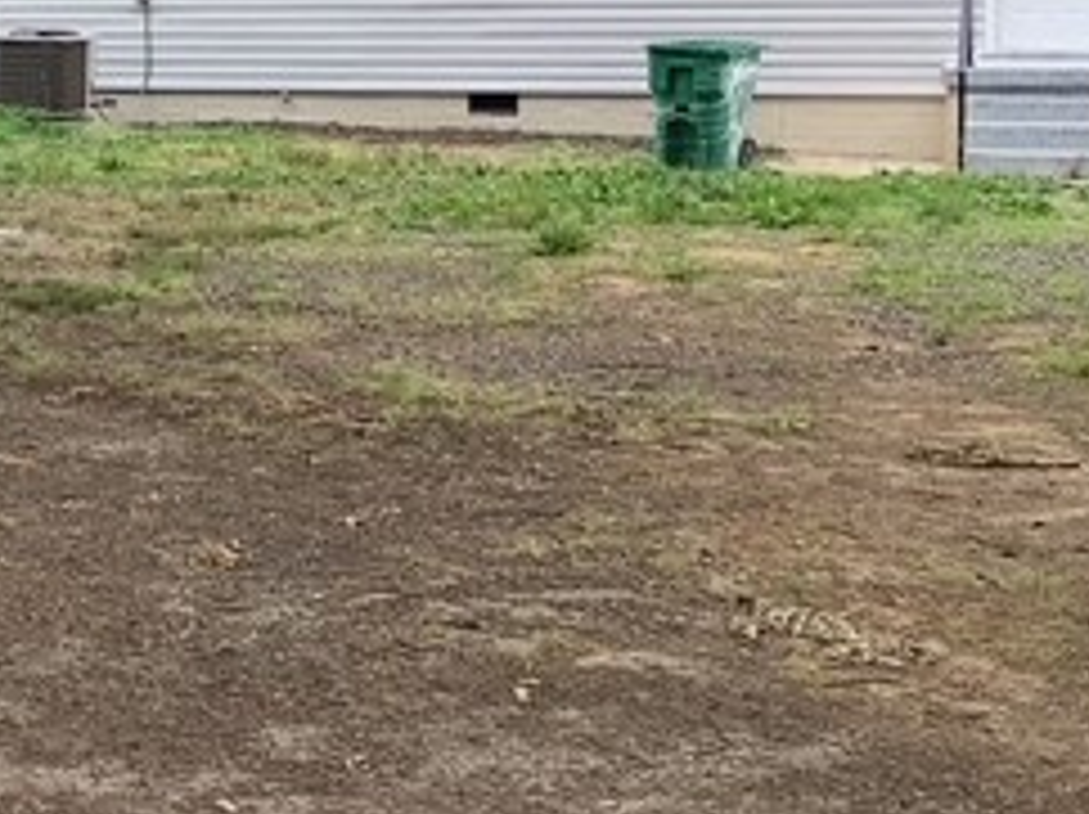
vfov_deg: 17.7
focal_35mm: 82
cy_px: 67
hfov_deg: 22.8
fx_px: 2577
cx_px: -32
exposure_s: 1/120
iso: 32
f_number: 2.4
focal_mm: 3.3
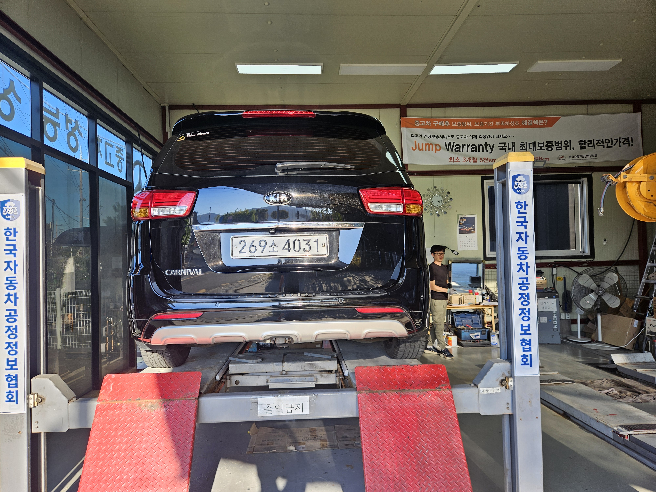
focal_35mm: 23
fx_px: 436
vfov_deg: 58.9
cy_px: 246
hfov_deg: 73.9
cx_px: 328
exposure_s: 1/180
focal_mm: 5.4
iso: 25
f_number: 1.8
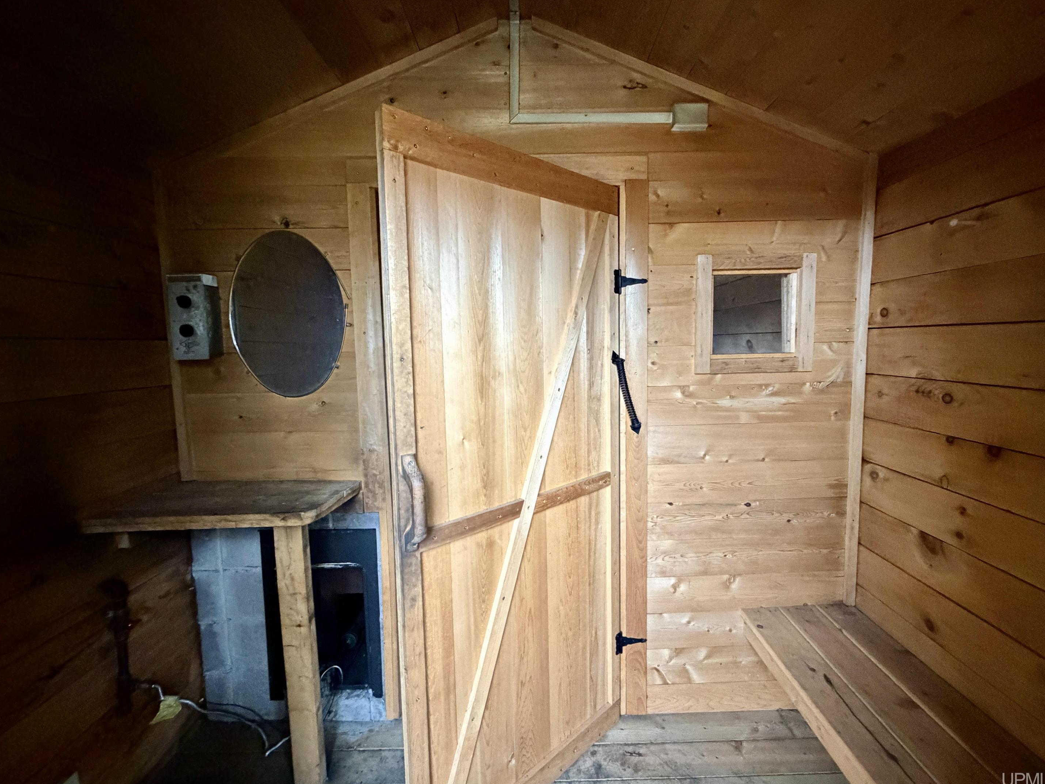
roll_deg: -1.3
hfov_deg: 98.1
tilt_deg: -3.4
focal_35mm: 15
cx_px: 543
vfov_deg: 81.7
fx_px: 453
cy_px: 378
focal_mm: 2.22
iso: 1000
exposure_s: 1/60
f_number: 2.2
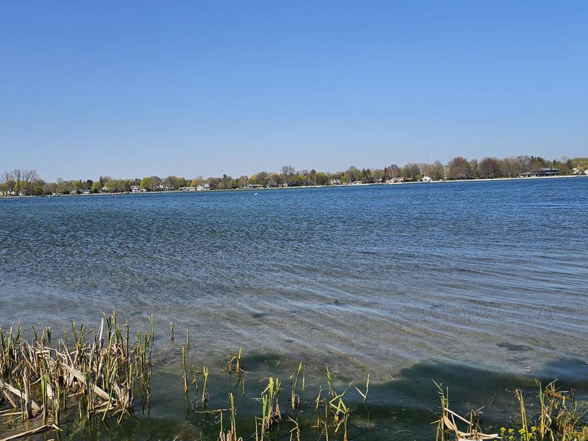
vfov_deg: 44.1
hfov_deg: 56.6
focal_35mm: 32
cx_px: 257
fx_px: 544
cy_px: 238
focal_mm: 6.3
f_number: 1.7
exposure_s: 1/1090
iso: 12
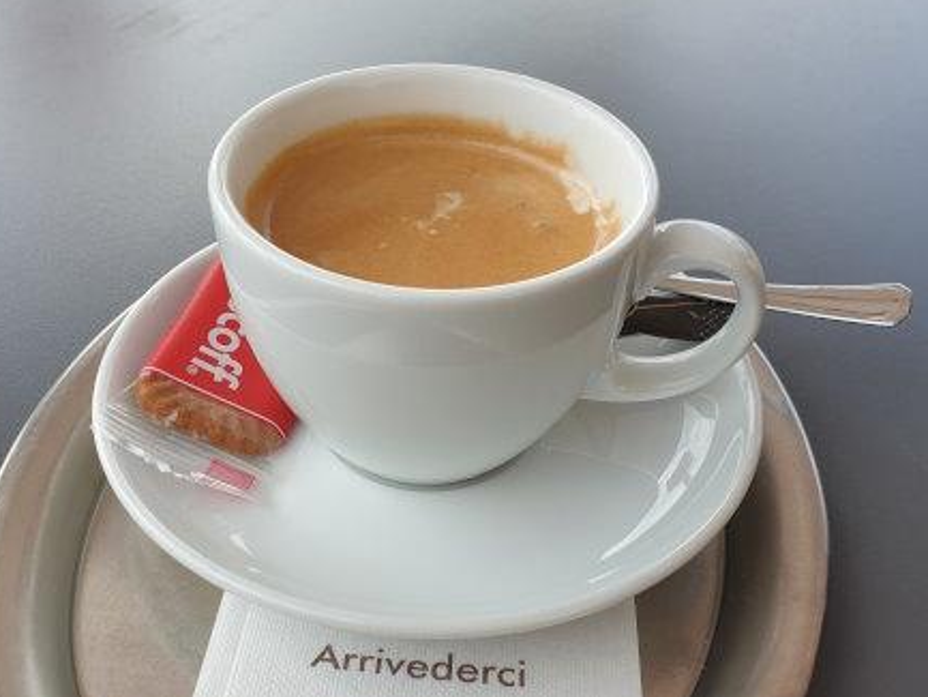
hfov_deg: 65.3
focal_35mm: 27
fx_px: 724
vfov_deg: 51.4
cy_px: 337
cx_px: 452
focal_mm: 4.3
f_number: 2.4
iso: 50
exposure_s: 1/586
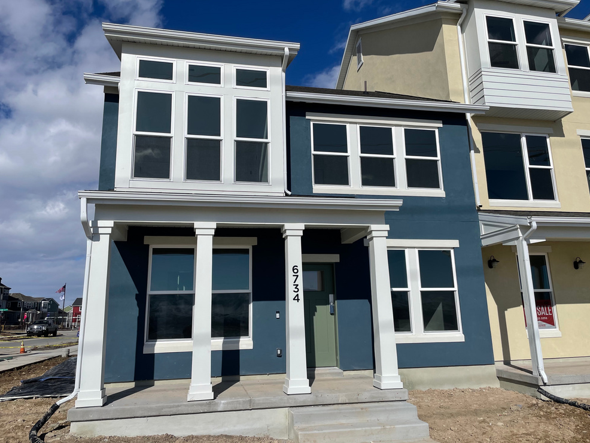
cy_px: 220
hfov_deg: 65.3
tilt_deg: +11.8
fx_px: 460
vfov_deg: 51.4
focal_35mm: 27
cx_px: 294
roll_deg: +1.5
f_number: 1.6
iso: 32
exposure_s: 1/10753
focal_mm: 4.2
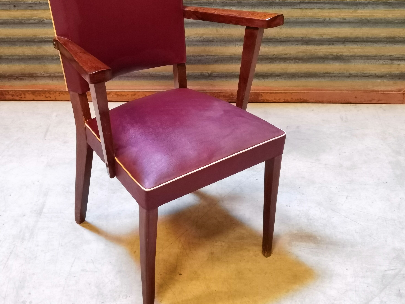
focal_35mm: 57
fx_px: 667
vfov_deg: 25.6
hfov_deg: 33.8
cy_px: 119
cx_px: 183
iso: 640
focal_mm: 6.71
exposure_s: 1/33.3
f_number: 1.9
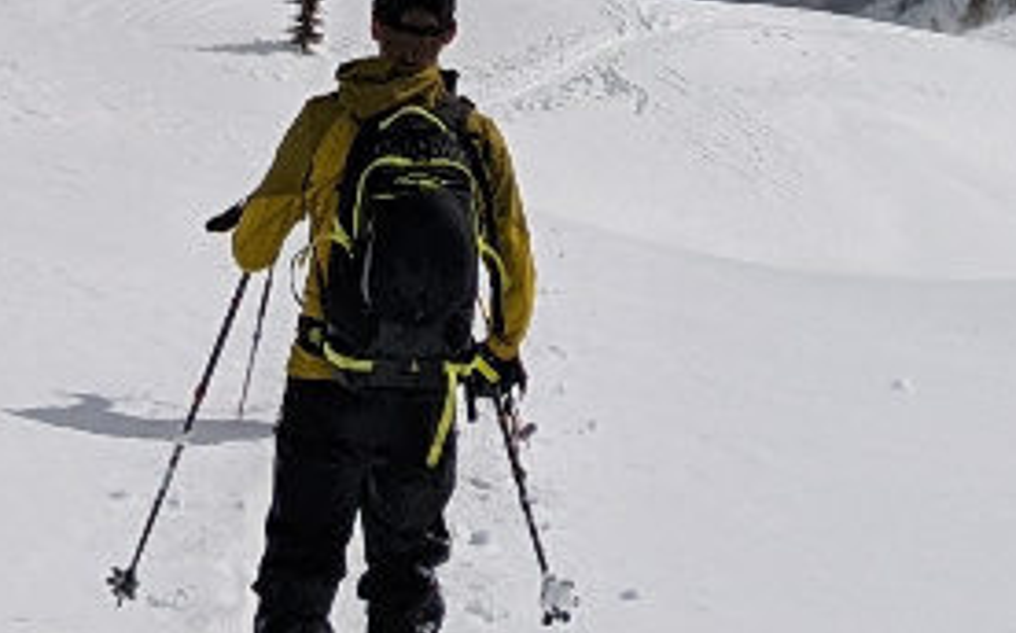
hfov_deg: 12.6
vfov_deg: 7.2
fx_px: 4593
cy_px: -1067
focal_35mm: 166
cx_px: 832
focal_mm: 4.38
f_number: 1.73
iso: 77
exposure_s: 1/23256
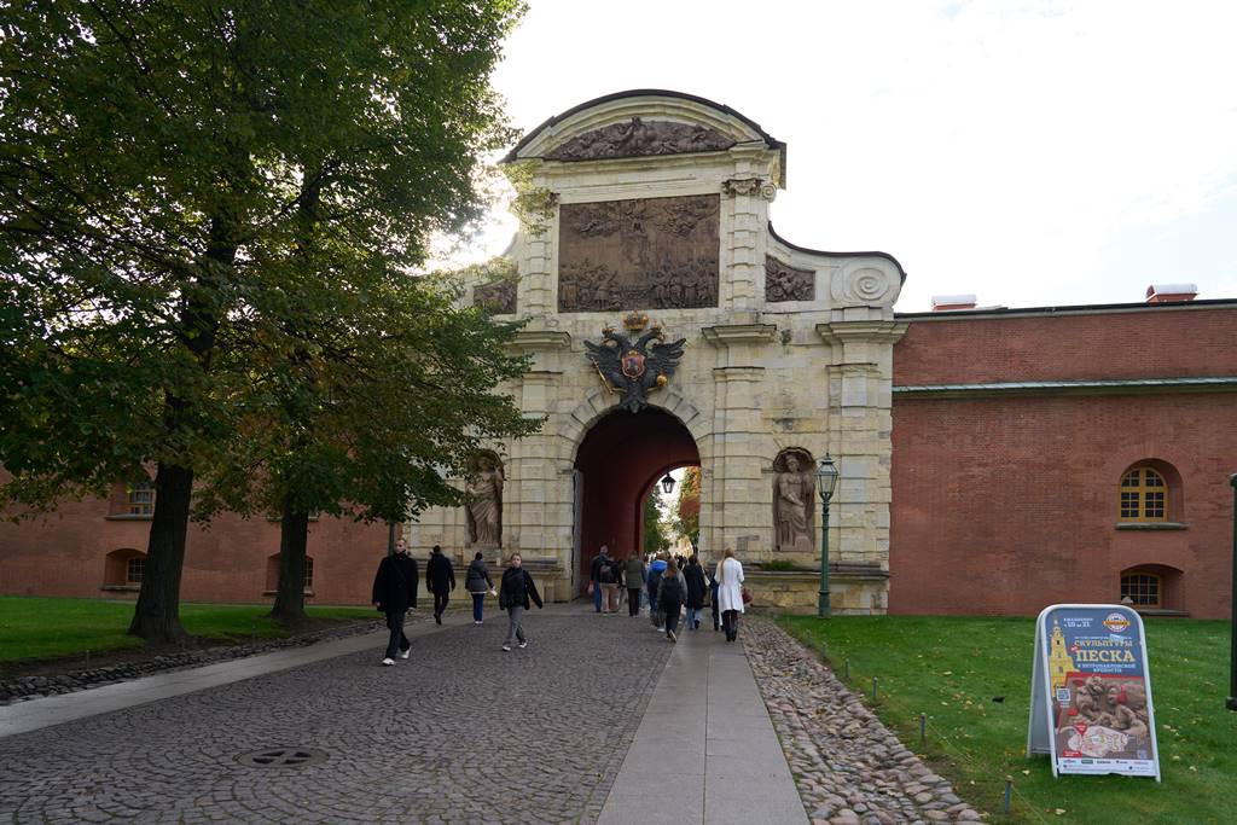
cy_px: 412
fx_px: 825
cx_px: 618
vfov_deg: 53.1
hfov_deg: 73.7
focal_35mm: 24
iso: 100
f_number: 4.5
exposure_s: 1/250
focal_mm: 24
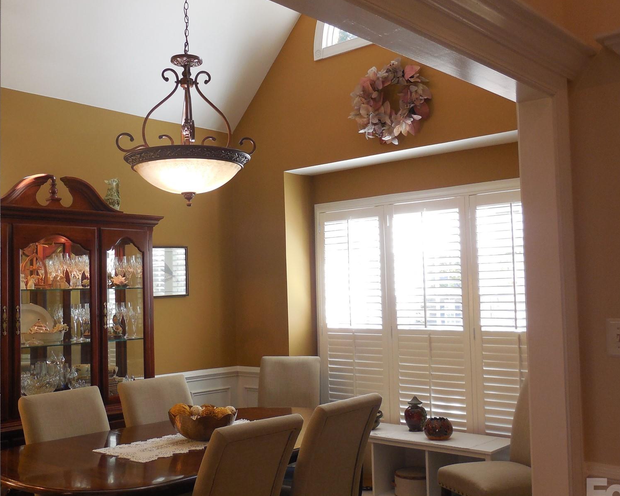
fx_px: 734
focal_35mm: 40
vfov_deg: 37.3
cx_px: 295
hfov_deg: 45.8
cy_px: 242
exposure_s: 1/30
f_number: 3.2
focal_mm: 5.3
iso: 220
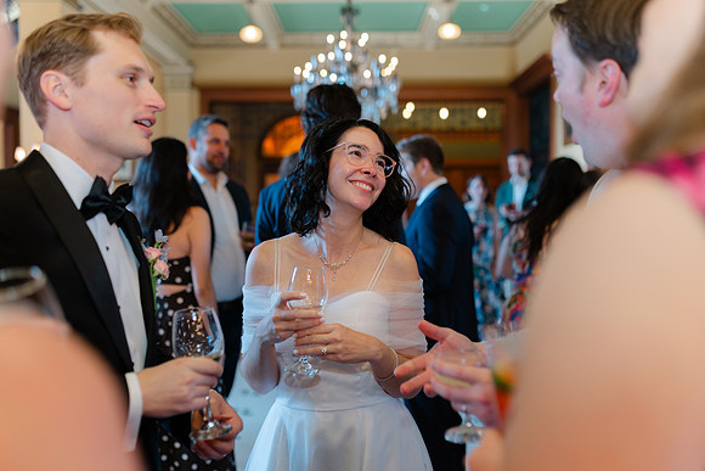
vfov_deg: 37.2
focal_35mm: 36
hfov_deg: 53.6
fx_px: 698
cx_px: 352
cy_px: 236
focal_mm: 35
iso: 250
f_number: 2
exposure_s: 1/100
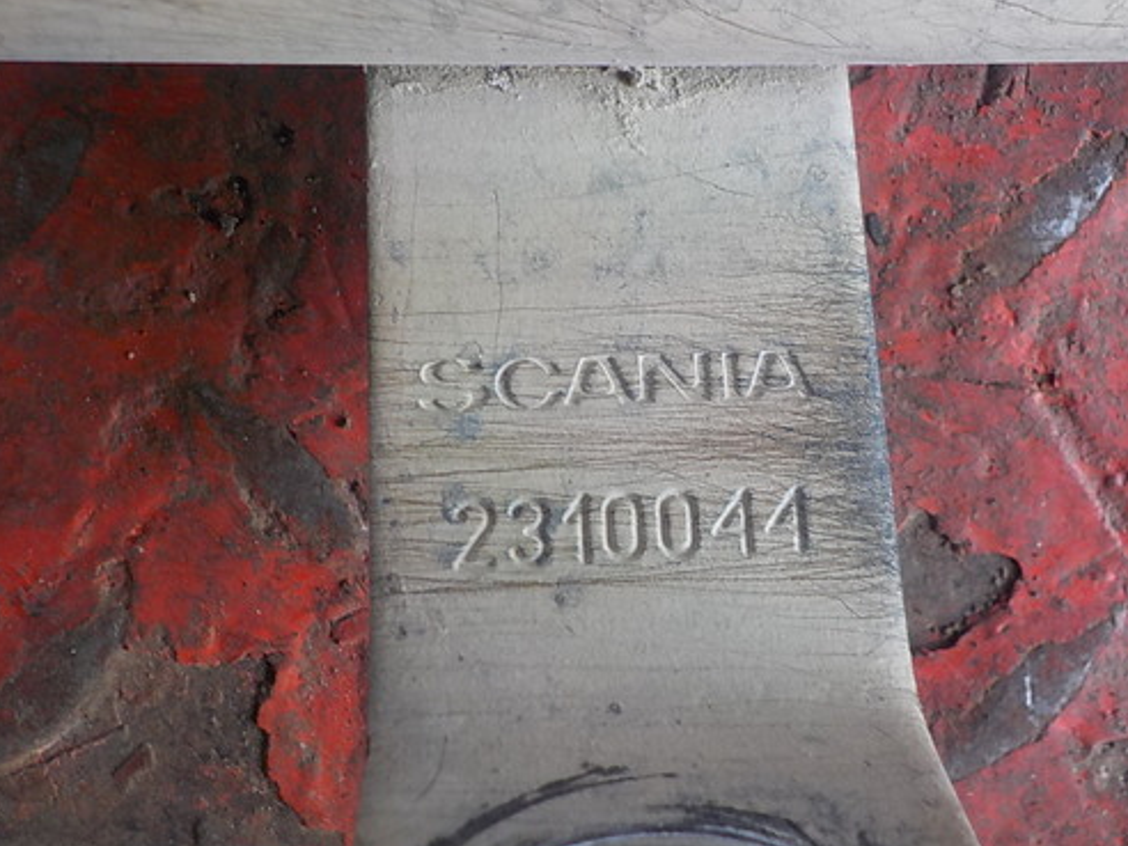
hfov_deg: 47.6
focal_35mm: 39
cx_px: 683
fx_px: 1271
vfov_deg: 36.8
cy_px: 415
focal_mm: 4.1
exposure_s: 1/40
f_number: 3.3
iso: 125
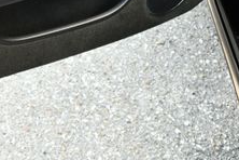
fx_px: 690
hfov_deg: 18.8
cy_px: -58
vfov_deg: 12.7
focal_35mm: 104
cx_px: -34
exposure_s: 1/250
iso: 400
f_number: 4
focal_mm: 18
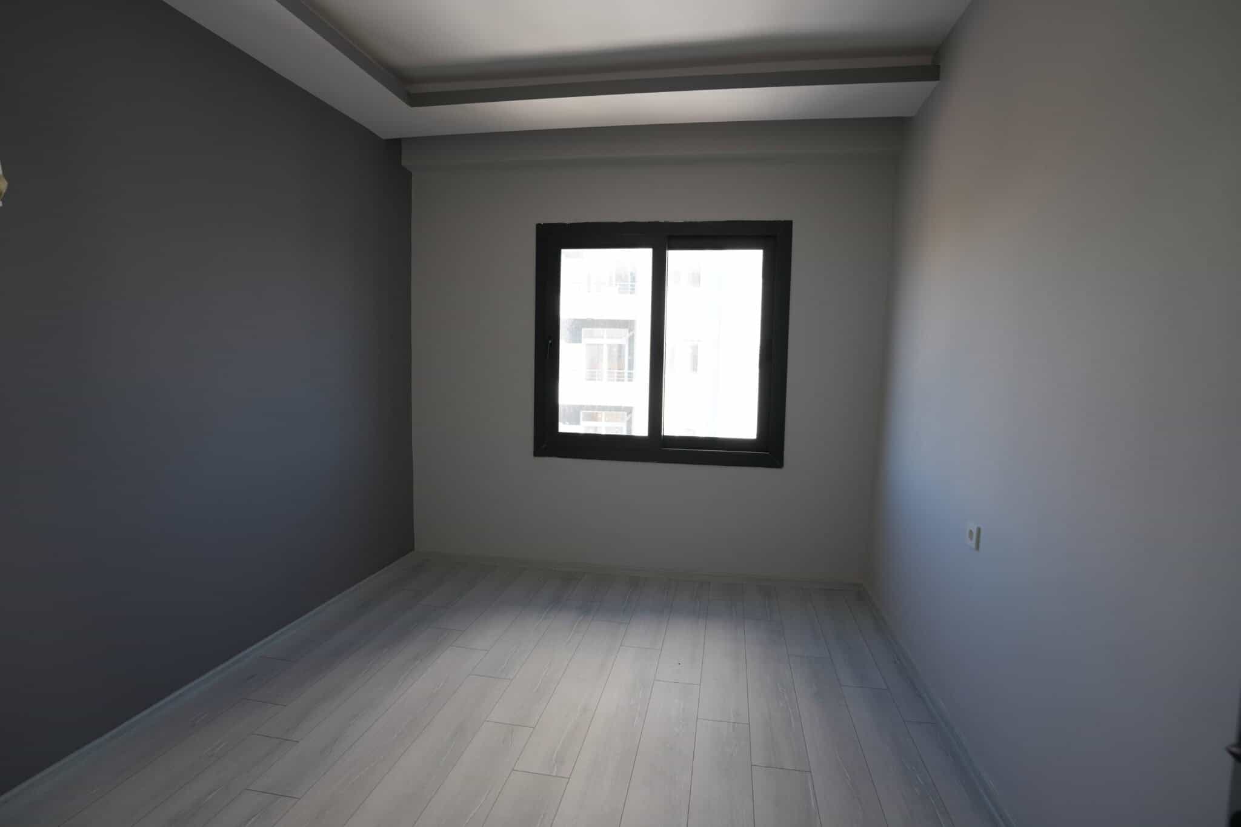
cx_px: 620
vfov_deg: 70.4
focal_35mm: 17
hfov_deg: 93.3
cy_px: 414
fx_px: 586
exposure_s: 1/160
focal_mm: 17
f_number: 4
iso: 200
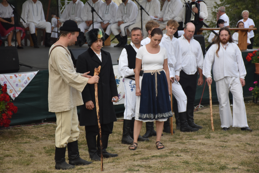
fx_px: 917
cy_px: 86
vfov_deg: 10.8
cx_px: 130
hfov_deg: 16.1
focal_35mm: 128
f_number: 5.3
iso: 400
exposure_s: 1/400
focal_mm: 85
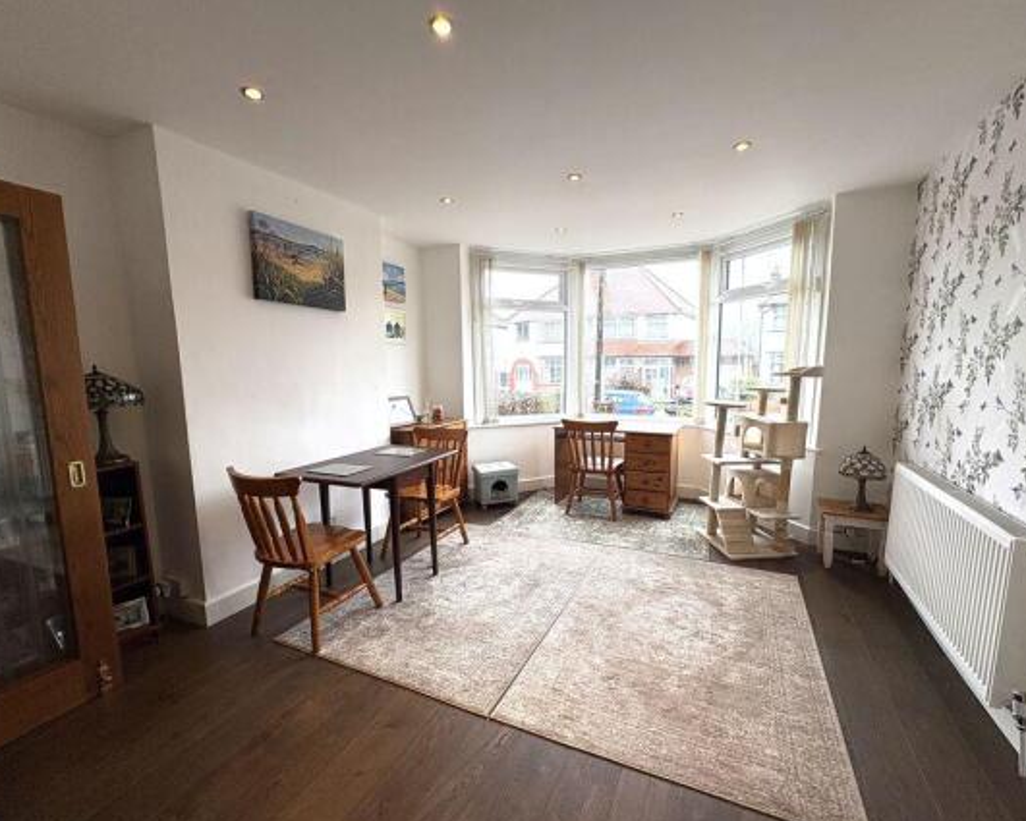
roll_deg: +0.8
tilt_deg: -7.2
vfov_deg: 84.0
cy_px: 418
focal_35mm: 15
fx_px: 456
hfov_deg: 96.7
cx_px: 536
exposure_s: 1/107
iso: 64
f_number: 2.2
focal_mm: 2.22
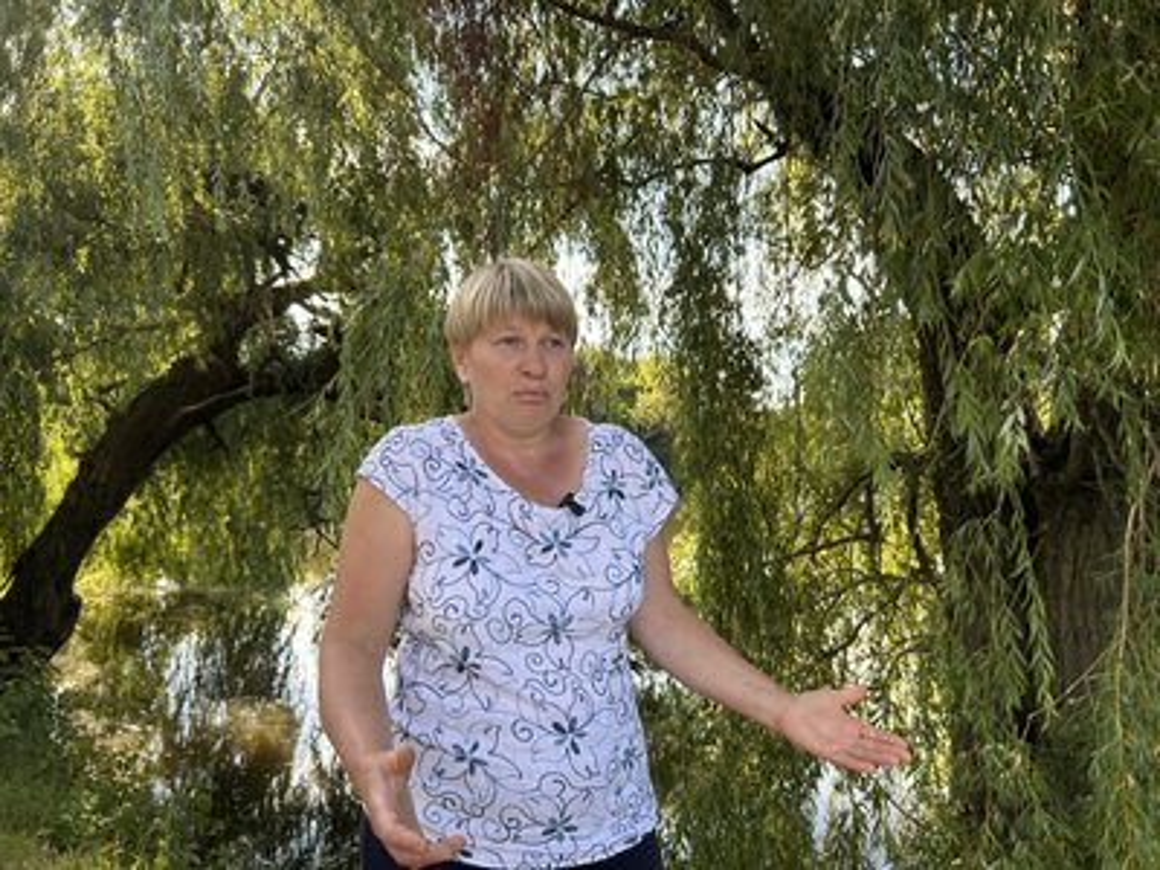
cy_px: 435
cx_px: 580
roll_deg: +0.5
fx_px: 871
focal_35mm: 26
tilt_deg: +1.0
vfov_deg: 53.1
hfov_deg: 67.3
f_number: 1.5
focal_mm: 5.7
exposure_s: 1/521
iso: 50
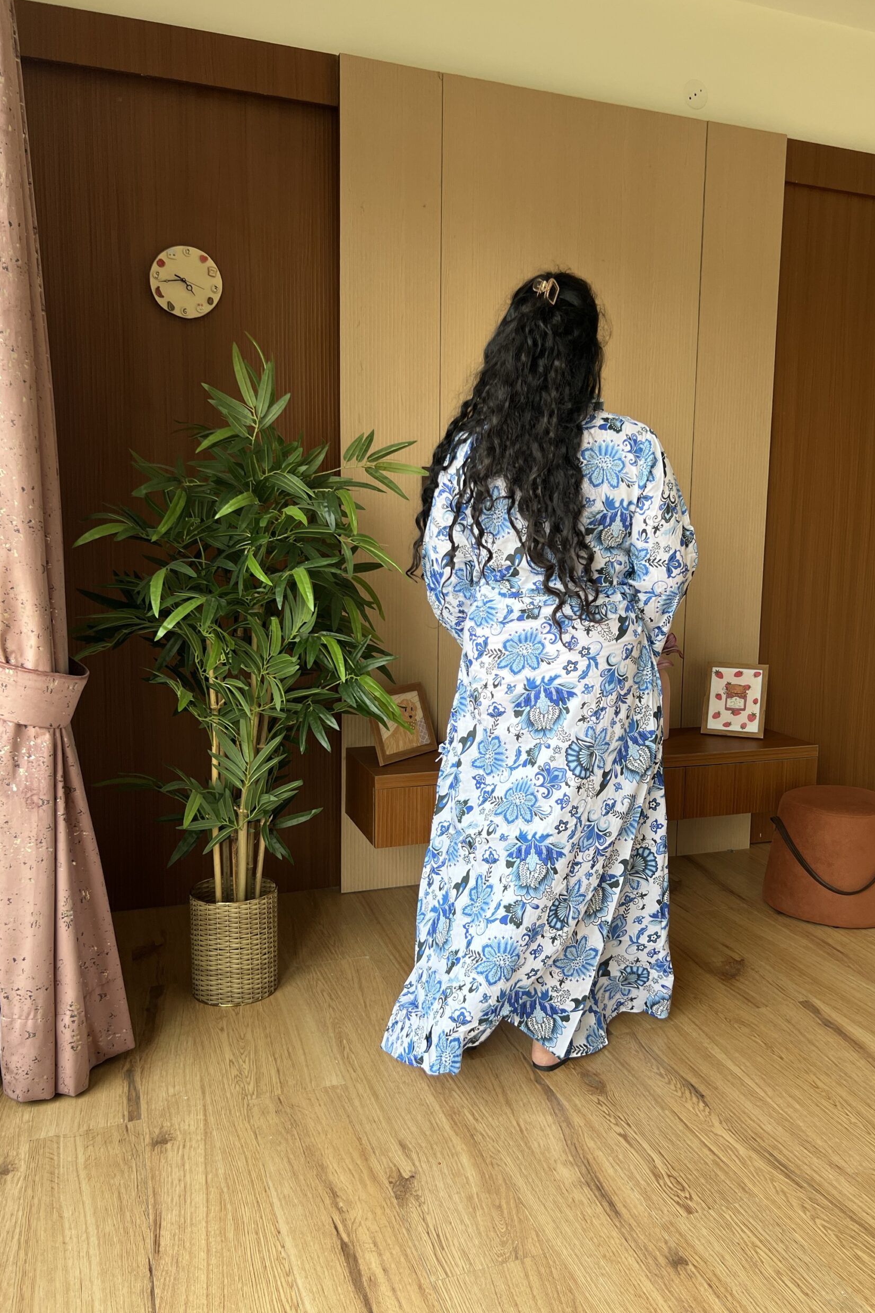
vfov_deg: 65.5
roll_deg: -0.6
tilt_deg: -6.8
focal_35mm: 28
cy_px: 650
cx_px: 501
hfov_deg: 46.3
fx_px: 1021
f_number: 1.5
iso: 80
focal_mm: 5.7
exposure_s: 1/121
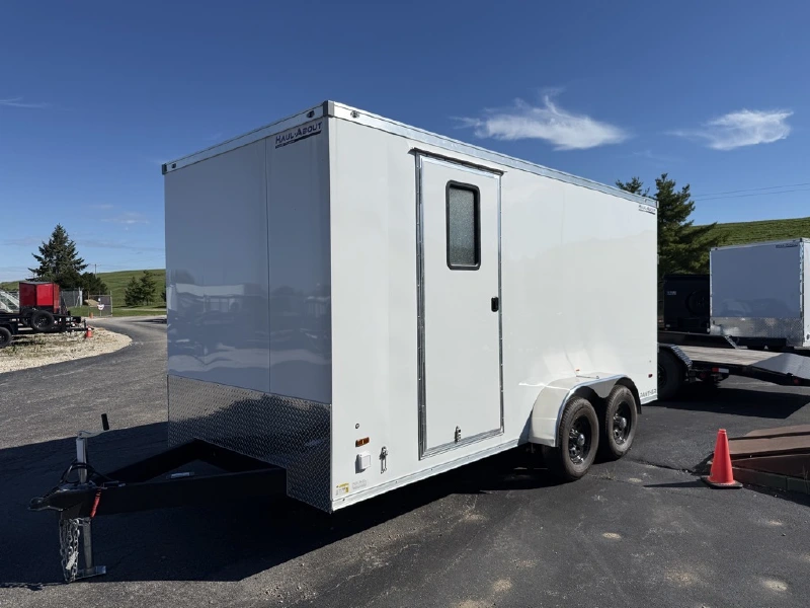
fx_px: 562
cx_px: 405
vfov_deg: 56.8
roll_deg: +1.4
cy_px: 304
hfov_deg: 71.6
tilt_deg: -0.7
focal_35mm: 24
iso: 80
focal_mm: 6.76
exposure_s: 1/11905
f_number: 1.78
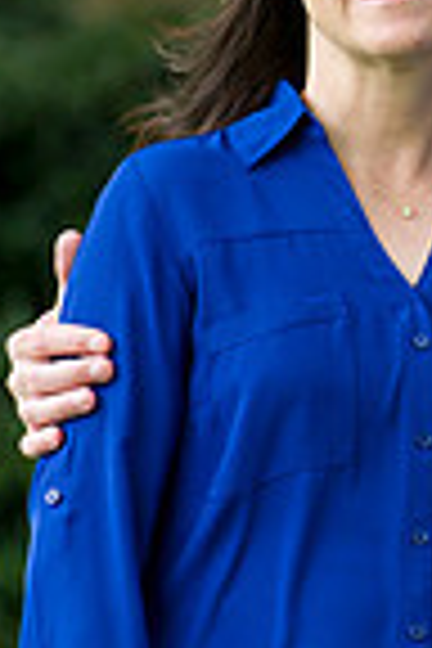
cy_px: 45
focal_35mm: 682
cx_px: 801
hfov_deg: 2.0
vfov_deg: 3.0
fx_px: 12275
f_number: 4
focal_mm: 170
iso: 320
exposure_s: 1/100
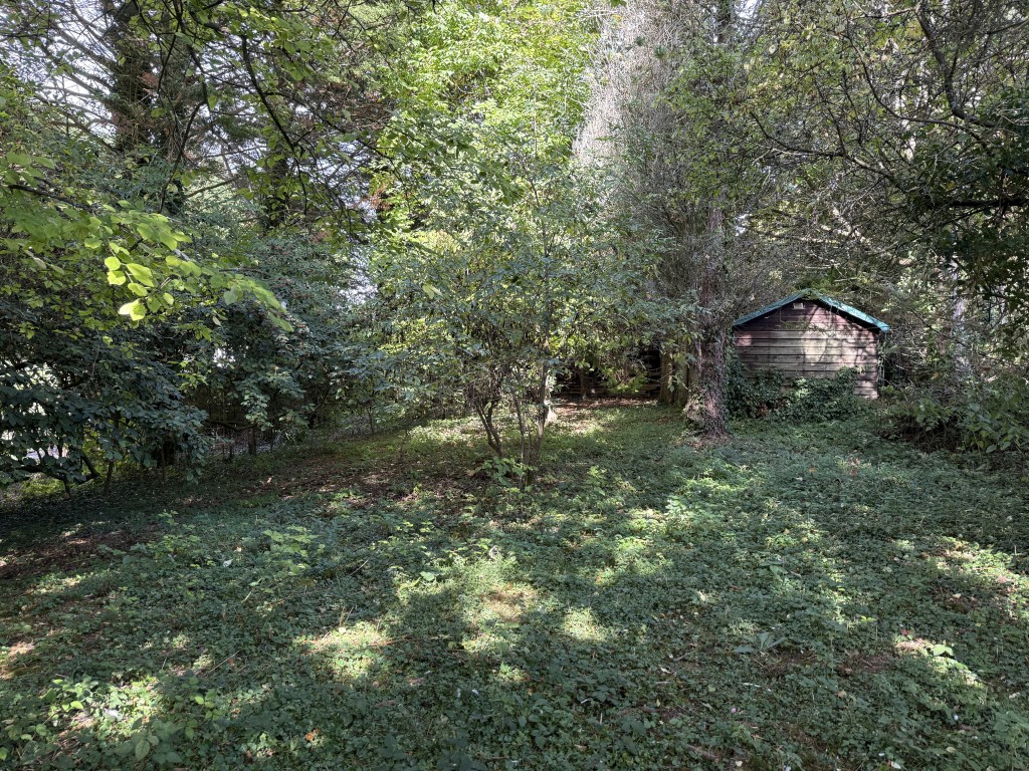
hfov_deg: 71.6
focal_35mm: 24
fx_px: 713
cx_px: 514
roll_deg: -1.9
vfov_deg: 56.8
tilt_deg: -1.8
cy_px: 386
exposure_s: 1/174
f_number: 1.78
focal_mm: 6.76
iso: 100
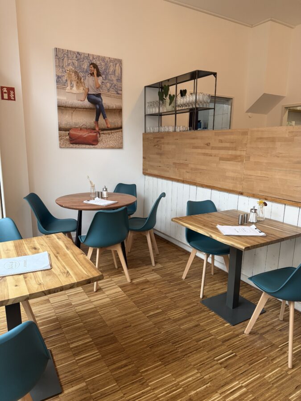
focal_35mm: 24
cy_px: 200
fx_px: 278
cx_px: 150
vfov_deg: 71.6
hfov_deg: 56.8
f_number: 1.78
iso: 160
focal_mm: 6.76
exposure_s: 1/121
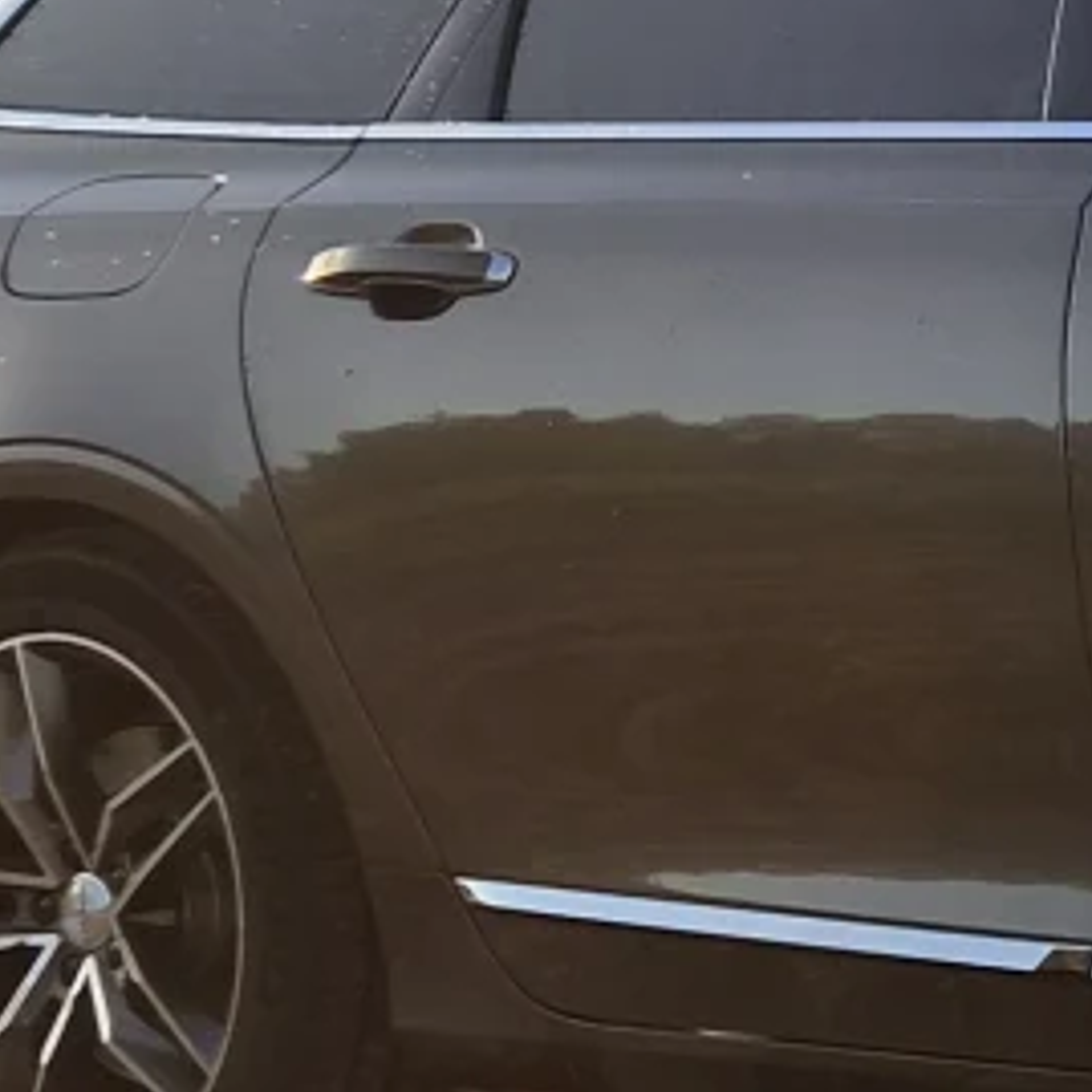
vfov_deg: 12.0
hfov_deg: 10.9
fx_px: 5175
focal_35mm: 145
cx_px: 2269
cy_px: 382
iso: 80
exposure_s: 1/2824
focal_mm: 5.4
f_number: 1.8
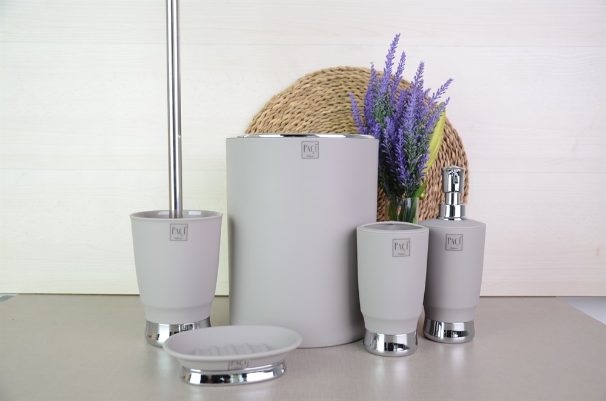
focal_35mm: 36
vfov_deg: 36.7
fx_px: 605
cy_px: 200
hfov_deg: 53.2
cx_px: 303
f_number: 3.8
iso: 100
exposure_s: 1/2.5
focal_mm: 24
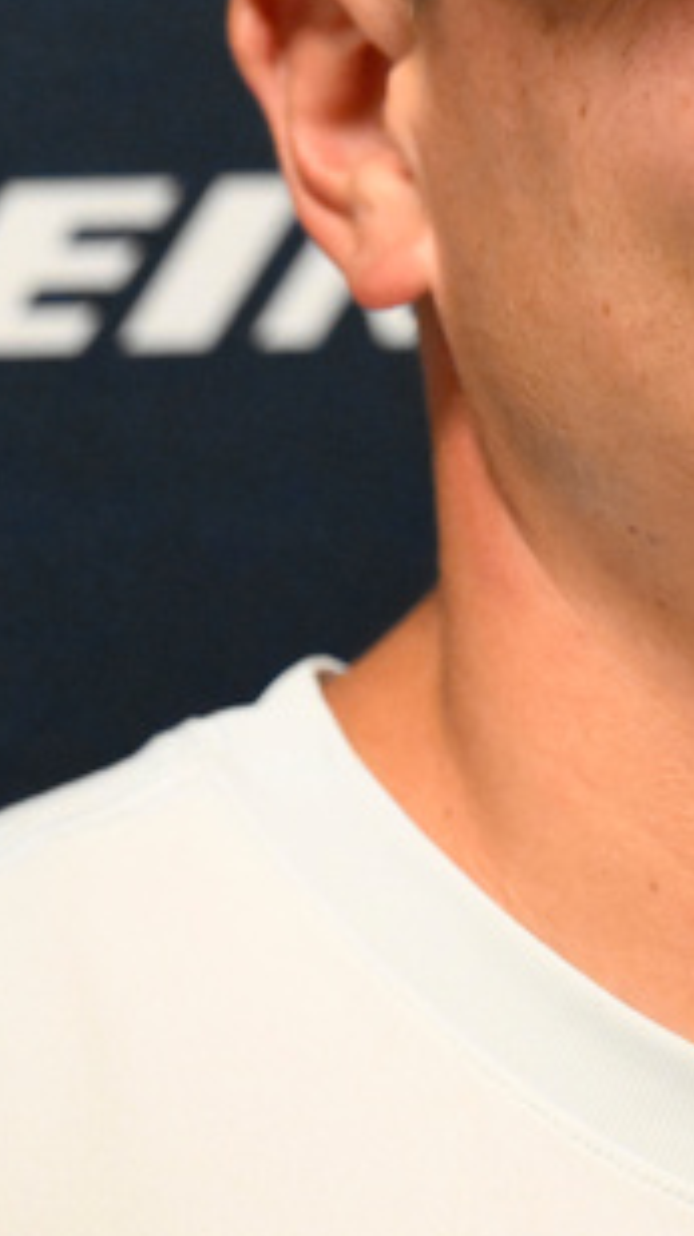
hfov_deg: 2.0
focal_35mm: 592
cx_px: 1067
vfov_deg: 3.6
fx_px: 19388
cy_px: 0
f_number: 2.8
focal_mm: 170
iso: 8000
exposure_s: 1/400
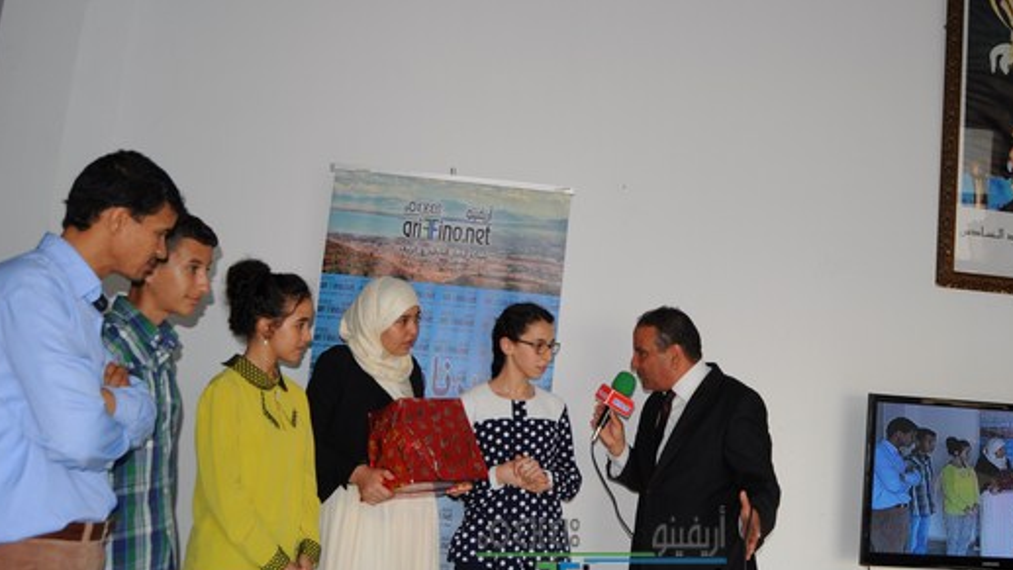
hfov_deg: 56.2
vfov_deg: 33.7
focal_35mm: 35
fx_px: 940
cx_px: 602
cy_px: 256
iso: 200
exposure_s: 1/60
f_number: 5.6
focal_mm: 18
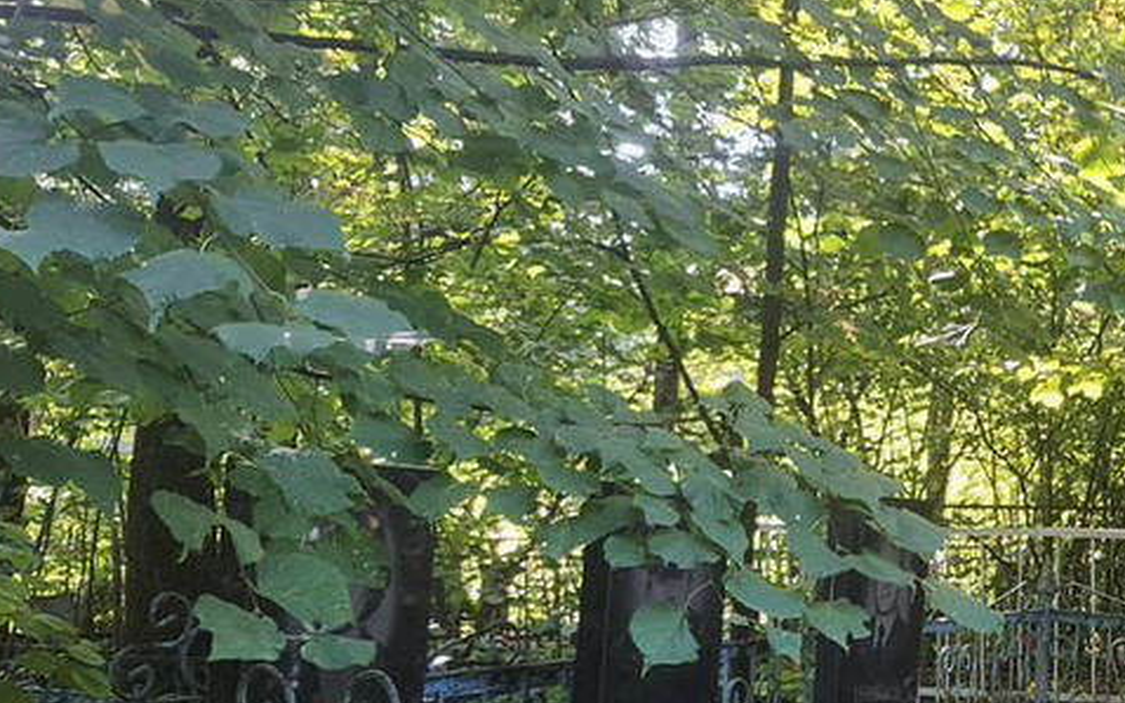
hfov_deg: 32.4
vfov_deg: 21.7
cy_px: 590
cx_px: 1066
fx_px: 1809
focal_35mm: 59
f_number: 1.7
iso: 64
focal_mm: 4.32
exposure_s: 1/100
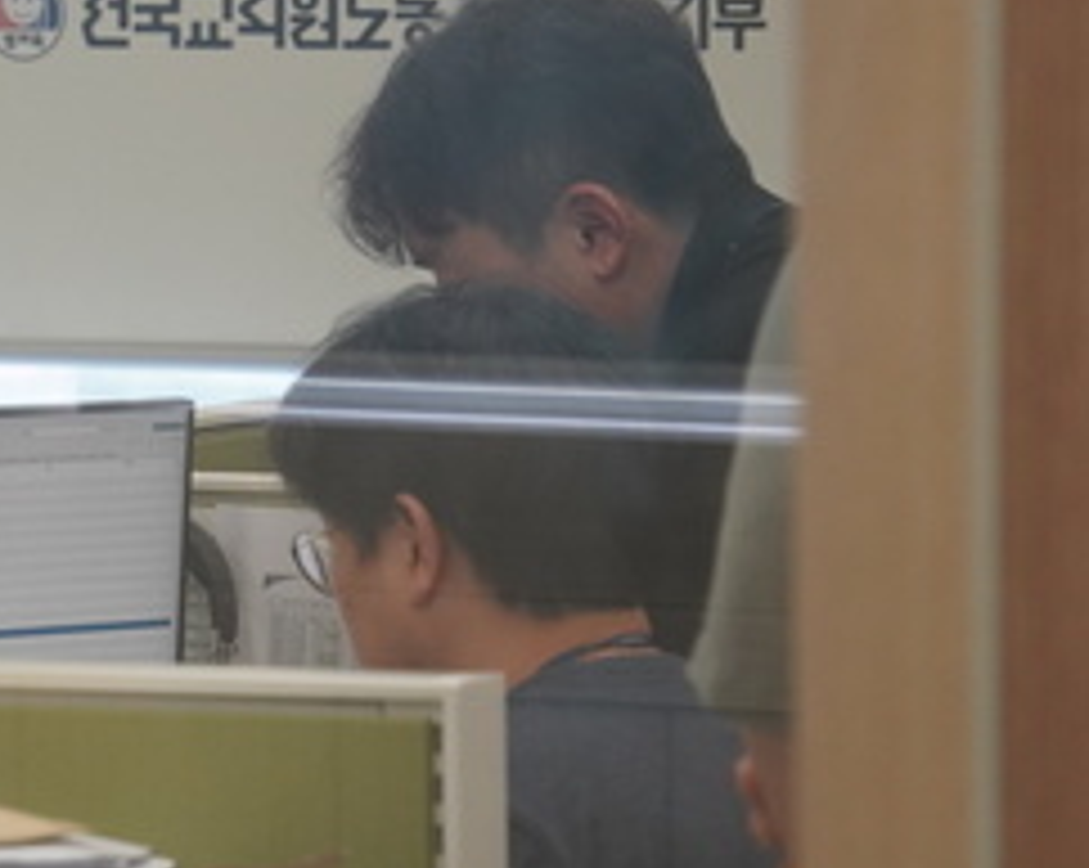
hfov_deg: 6.4
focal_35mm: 300
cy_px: 286
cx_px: 9
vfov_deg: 5.1
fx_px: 9657
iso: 1000
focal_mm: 82
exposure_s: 1/160
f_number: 5
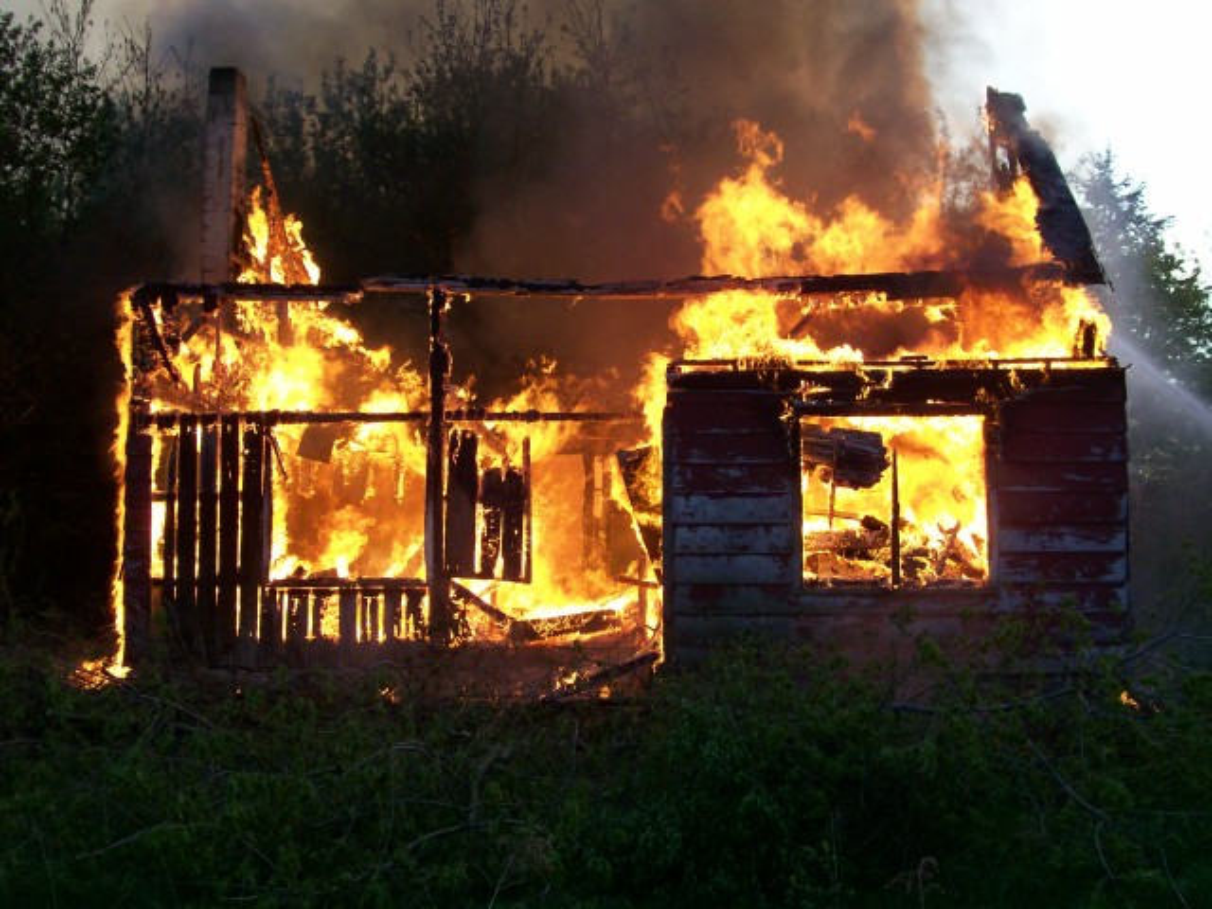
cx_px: 606
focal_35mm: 45
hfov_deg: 42.1
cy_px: 454
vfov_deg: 32.2
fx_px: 1576
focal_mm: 7.6
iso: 80
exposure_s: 1/220
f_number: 3
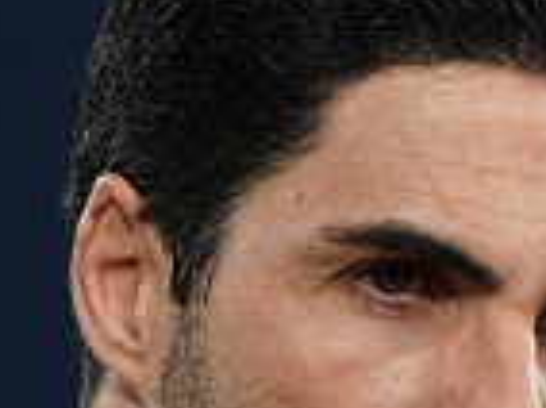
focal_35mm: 1610
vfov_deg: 0.9
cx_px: 558
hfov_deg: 1.2
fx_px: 25352
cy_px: 554
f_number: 3.5
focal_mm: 400
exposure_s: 1/1600
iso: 2500
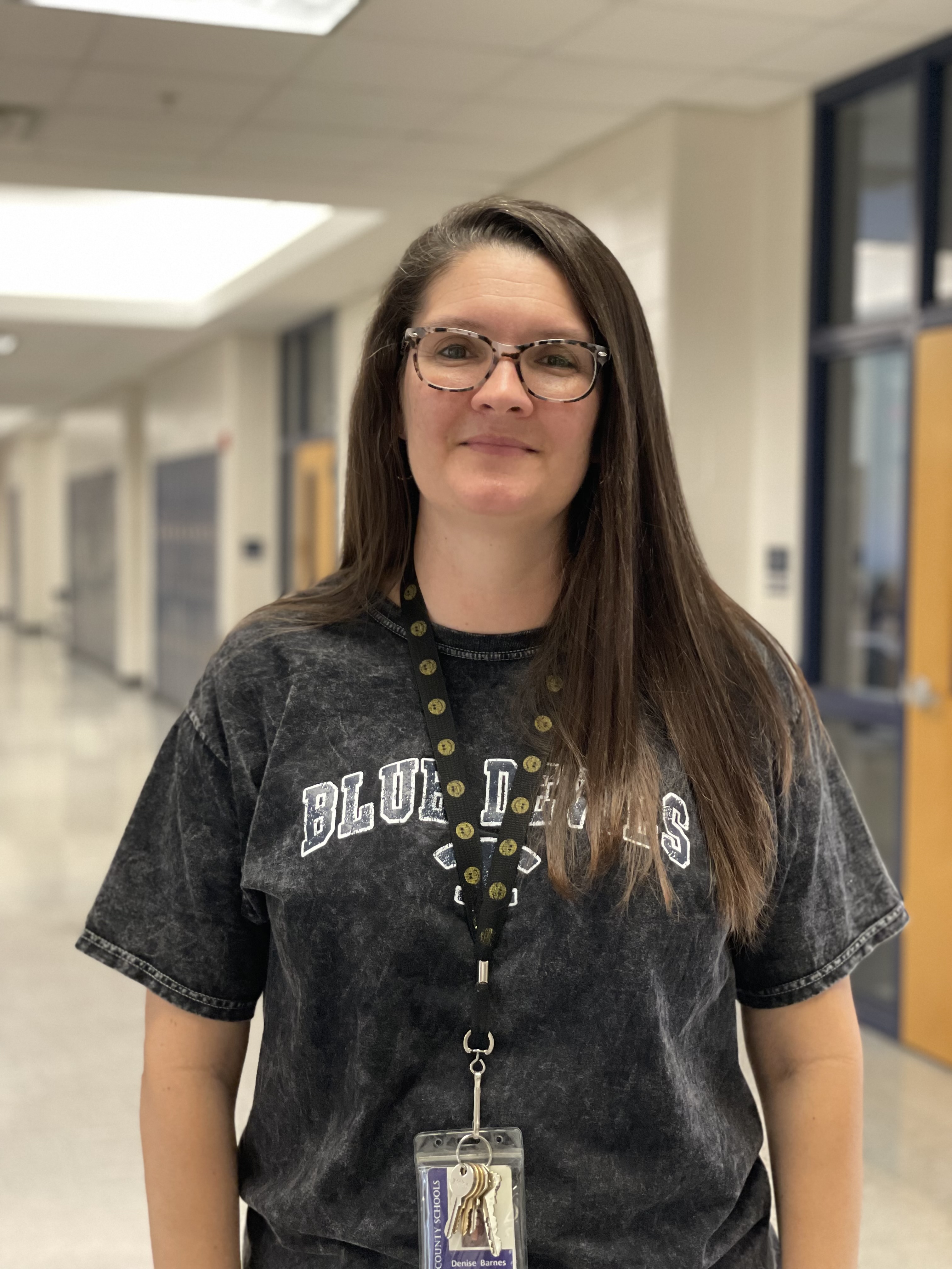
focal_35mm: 52
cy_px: 634
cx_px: 476
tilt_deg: -2.4
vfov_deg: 36.8
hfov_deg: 28.0
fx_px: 1907
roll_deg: -0.3
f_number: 2
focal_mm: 6
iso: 250
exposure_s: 1/40
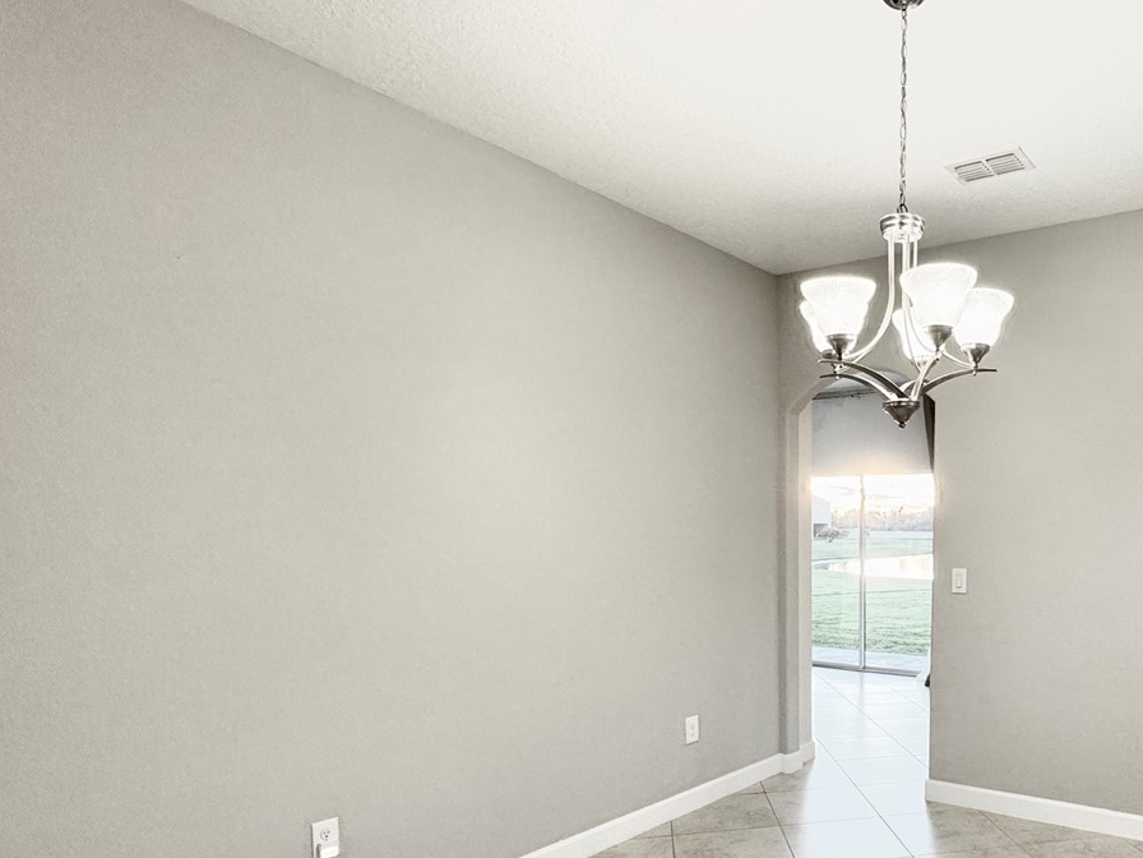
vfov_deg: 52.9
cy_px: 623
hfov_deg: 65.0
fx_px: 825
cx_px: 862
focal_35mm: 25
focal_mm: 2.22
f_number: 2.2
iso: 200
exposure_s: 1/120
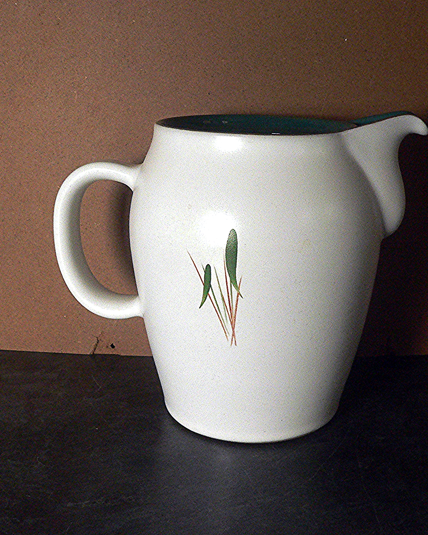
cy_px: 267
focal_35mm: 47
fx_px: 744
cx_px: 270
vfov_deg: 39.5
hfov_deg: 31.9
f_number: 2.8
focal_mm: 6
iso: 400
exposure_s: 1/30
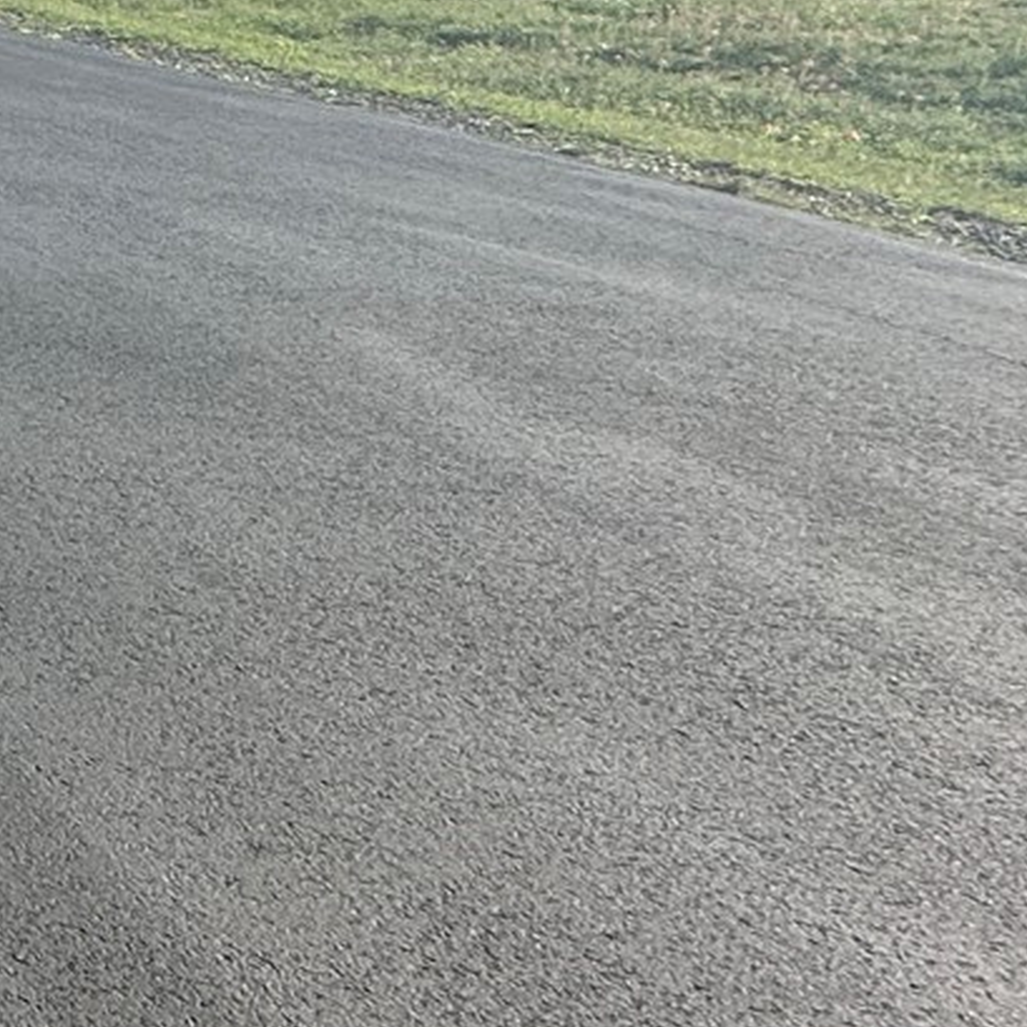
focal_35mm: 62
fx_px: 2081
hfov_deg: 15.4
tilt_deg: -3.2
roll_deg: -0.1
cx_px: -1409
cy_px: 20
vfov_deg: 26.4
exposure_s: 1/1855
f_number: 2.2
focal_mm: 2.22
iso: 50
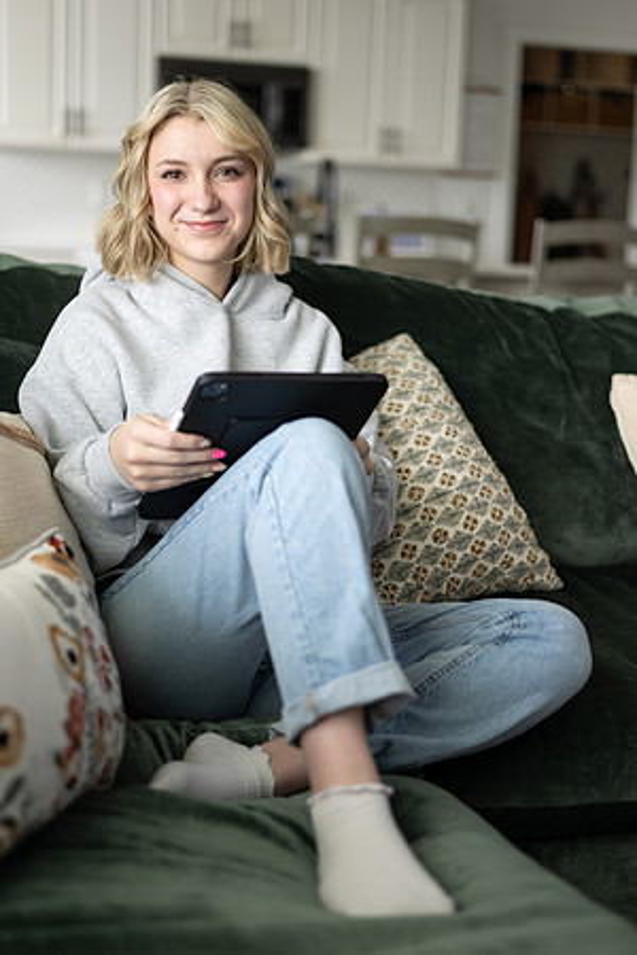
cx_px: 318
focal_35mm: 50
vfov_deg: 39.6
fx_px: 1327
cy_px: 478
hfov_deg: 27.0
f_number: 1.8
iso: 100
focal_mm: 50
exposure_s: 1/320
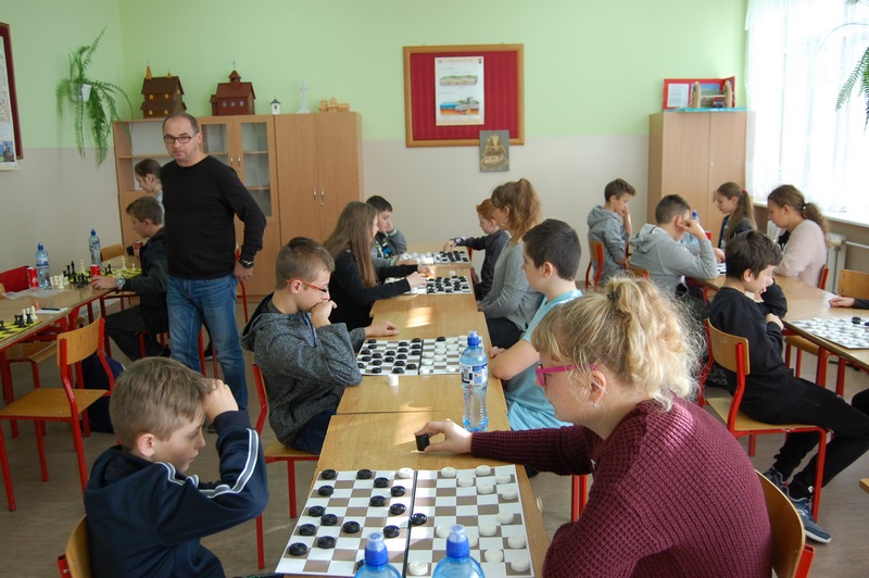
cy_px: 289
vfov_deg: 43.5
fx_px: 724
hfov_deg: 62.0
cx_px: 434
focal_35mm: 30
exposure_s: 1/50
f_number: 3.8
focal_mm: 20
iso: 400
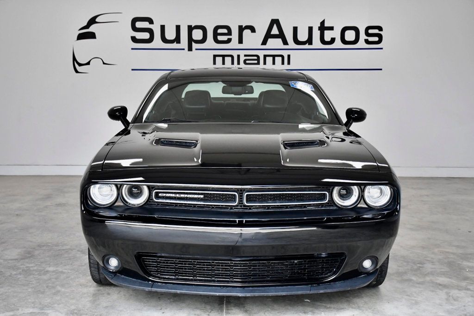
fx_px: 632
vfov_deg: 28.1
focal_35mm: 48
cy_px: 158
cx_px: 237
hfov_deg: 41.1
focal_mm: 32
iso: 2500
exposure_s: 1/1600
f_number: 4.5
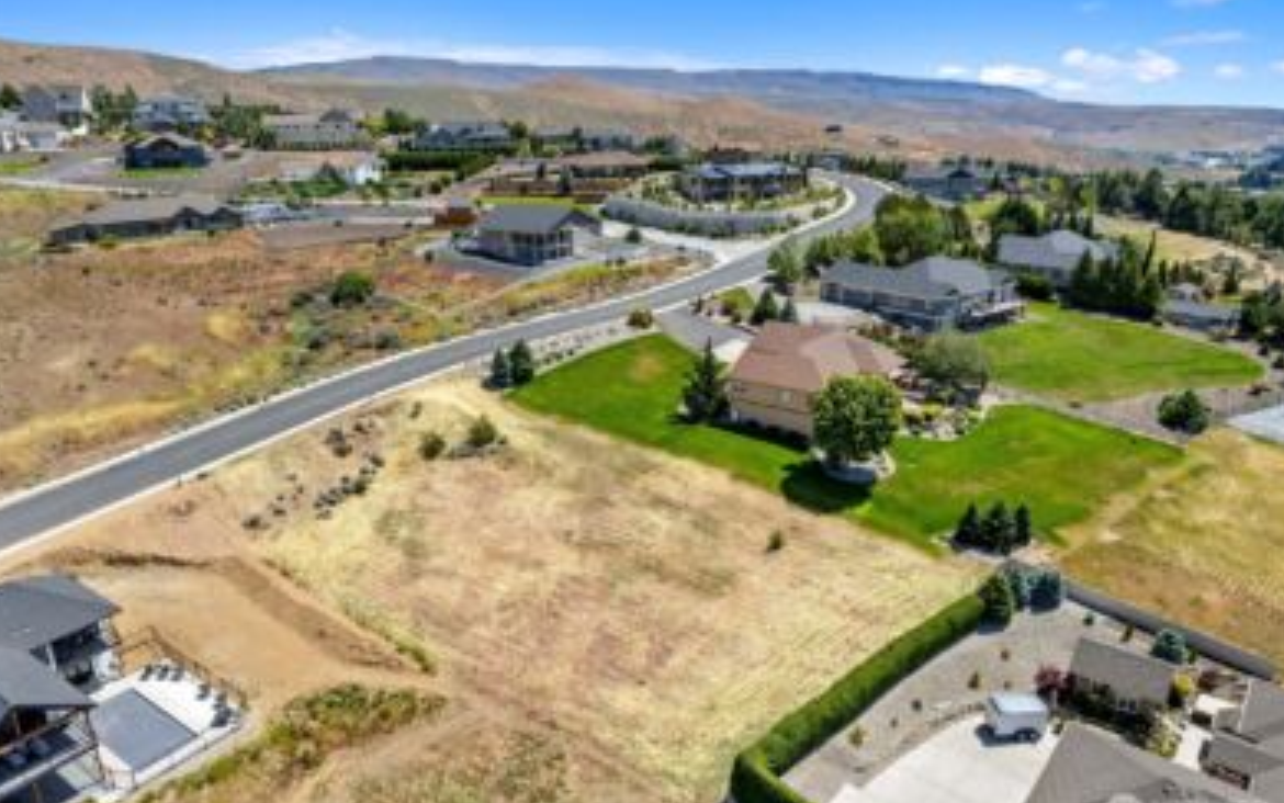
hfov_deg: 77.1
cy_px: 405
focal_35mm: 23
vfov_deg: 53.0
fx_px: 805
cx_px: 635
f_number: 2.8
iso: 100
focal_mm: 8.38
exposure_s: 1/1600
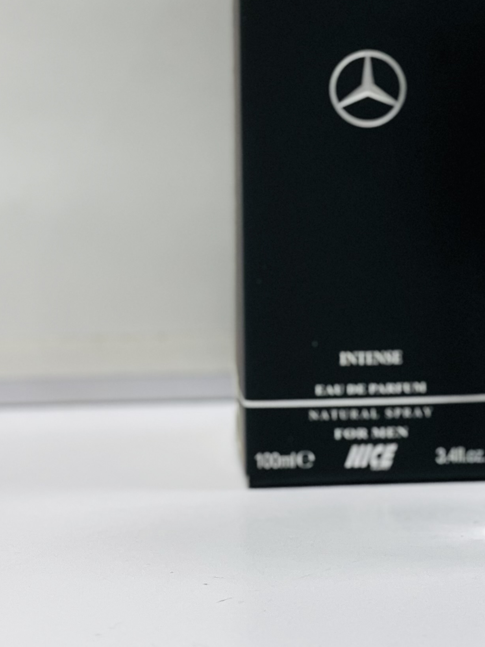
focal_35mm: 189
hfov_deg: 7.8
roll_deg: -0.2
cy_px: 13
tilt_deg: -6.2
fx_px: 3531
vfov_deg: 10.4
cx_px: 502
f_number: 2.8
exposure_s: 1/100
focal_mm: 9
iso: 100
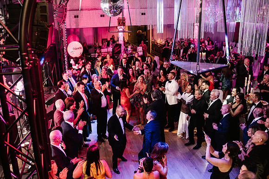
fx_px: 262
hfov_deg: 54.4
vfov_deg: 37.9
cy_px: 90
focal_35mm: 35
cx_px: 134
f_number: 2.8
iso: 2500
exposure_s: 1/200
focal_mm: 35
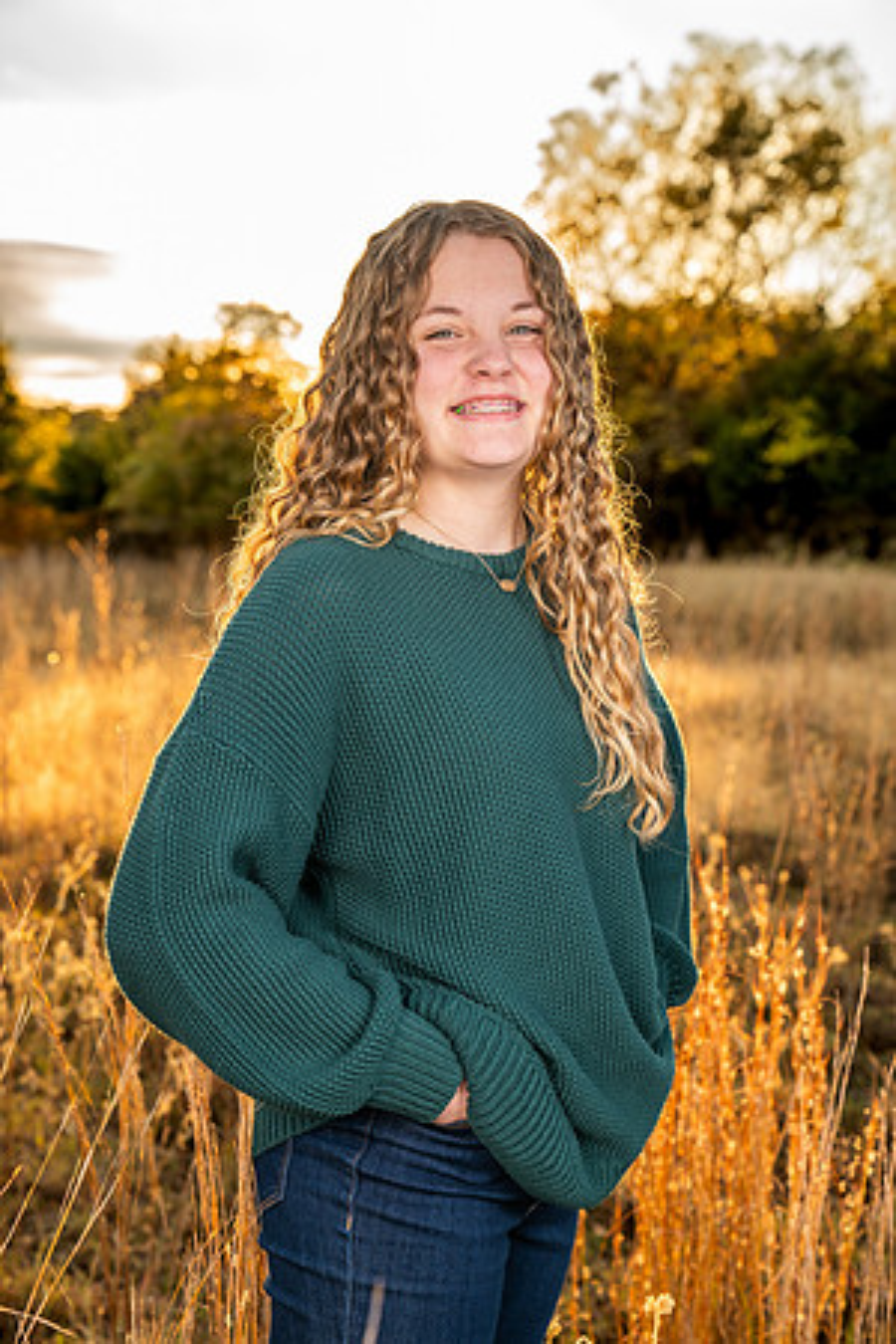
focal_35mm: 58
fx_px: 2165
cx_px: 448
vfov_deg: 34.5
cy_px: 672
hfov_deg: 23.4
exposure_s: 1/200
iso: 80
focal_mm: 58
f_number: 5
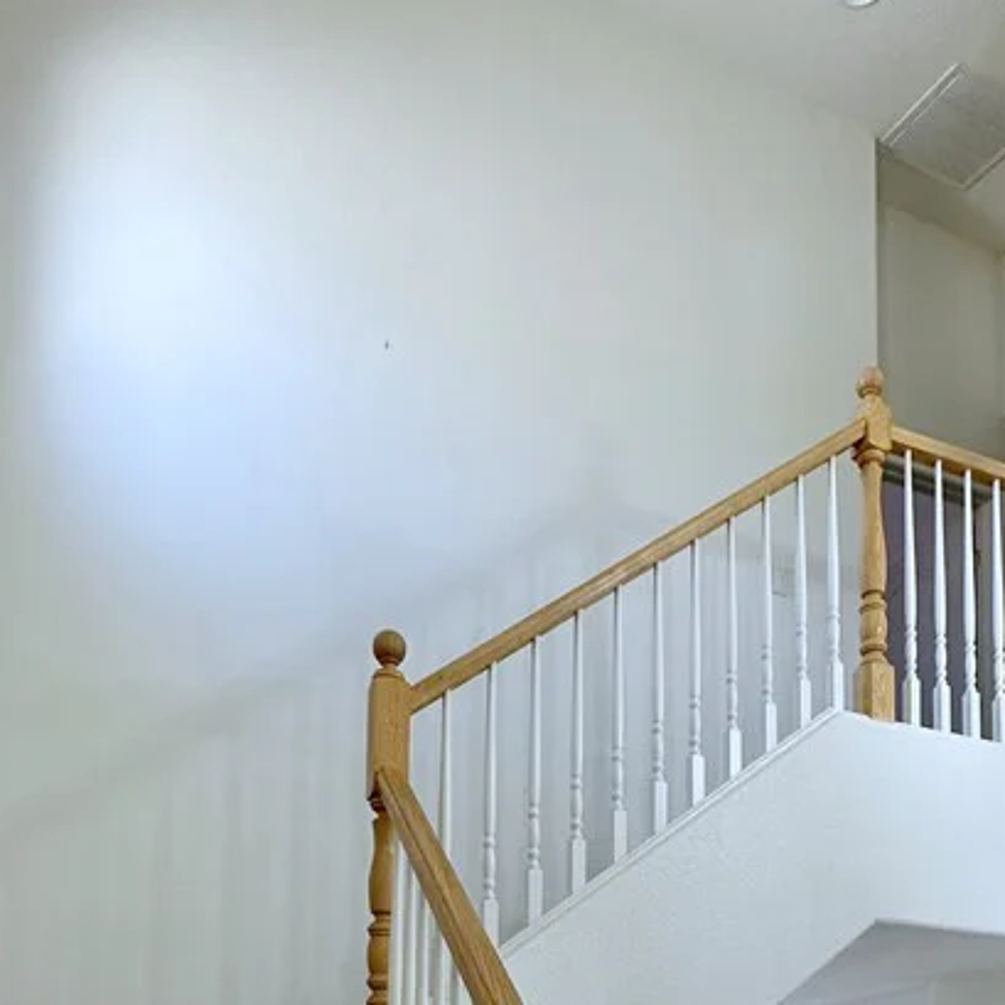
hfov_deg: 52.4
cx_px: 560
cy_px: 1047
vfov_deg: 43.4
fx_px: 1018
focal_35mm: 31
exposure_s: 1/120
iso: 250
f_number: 2.2
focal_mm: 2.22
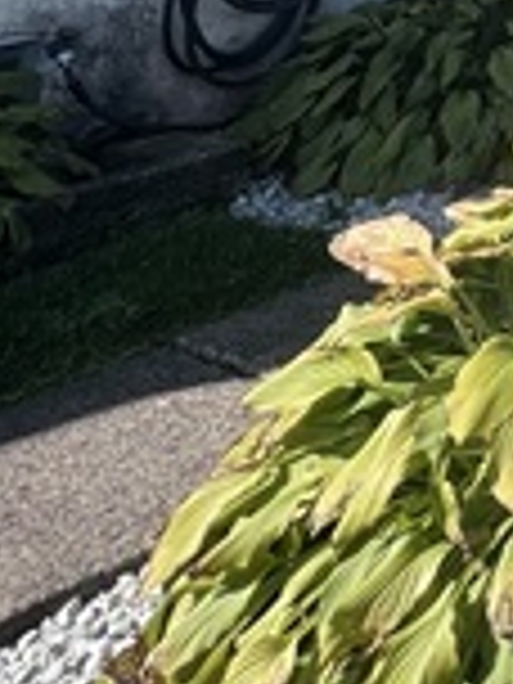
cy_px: -430
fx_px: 1126
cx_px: 1066
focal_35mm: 57
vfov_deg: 23.8
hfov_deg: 17.3
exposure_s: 1/657
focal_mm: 1.57
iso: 32
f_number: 1.8
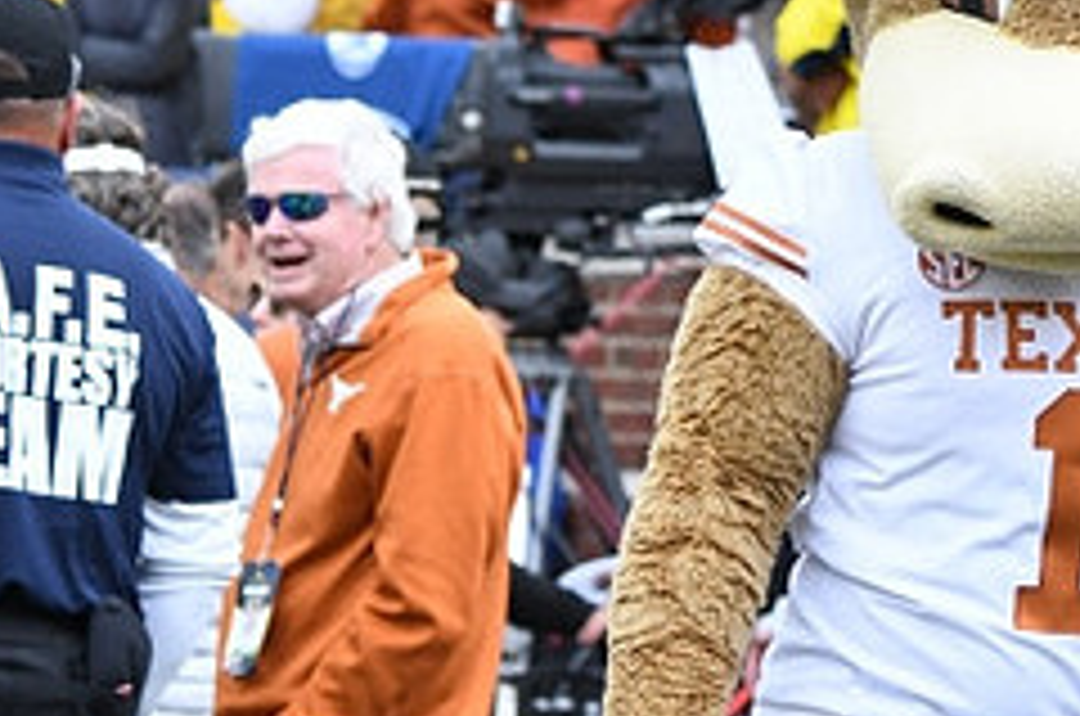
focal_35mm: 472
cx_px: 1030
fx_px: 14132
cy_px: 383
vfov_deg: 2.9
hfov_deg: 4.4
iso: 1000
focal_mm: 130
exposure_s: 1/1250
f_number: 4.8
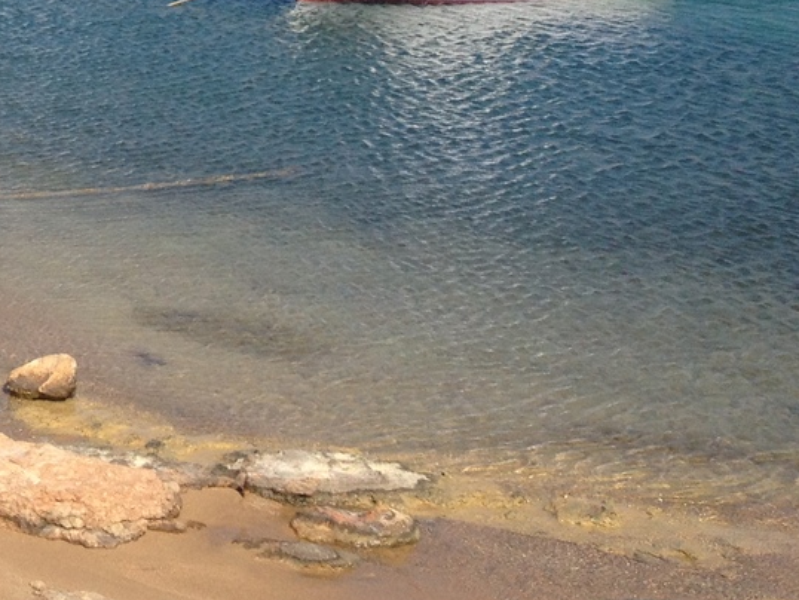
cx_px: -299
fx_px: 2402
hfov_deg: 17.5
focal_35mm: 104
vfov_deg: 13.5
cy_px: -251
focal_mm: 4.28
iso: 50
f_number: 2.4
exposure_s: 1/2123
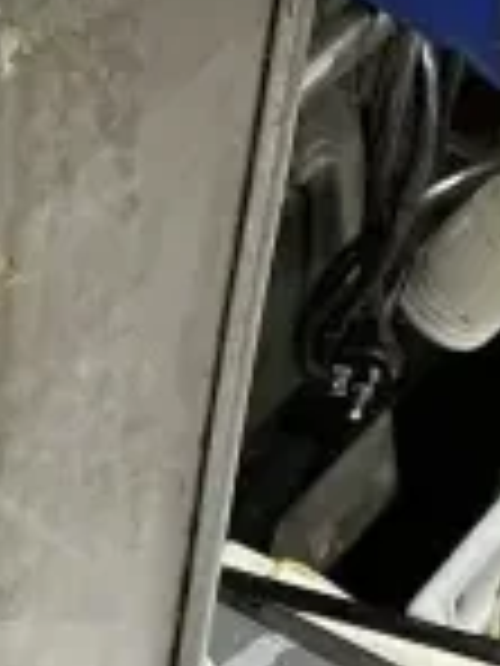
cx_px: -410
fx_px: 2754
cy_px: 479
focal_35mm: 143
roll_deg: -1.8
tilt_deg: -41.5
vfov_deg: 13.8
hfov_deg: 9.8
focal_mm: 4.25
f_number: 1.8
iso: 200
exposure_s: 1/60
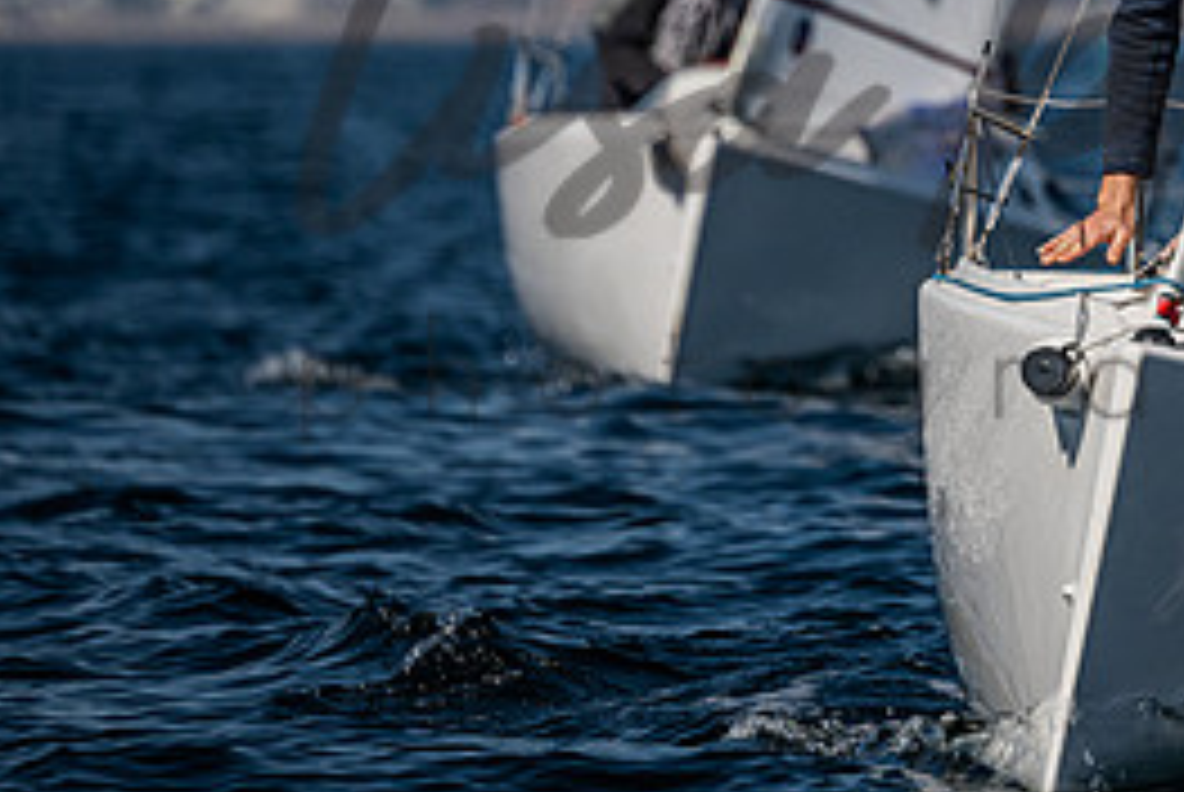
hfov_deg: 2.2
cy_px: -90
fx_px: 30785
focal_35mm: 935
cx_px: 1210
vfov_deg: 1.5
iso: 400
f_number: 5.3
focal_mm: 350
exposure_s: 1/8000
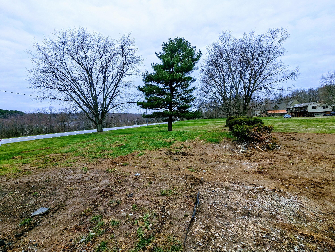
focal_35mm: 16
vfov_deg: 78.2
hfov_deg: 94.4
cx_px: 168
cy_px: 126
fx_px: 155
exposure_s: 1/560
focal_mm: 2.35
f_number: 2.2
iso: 60
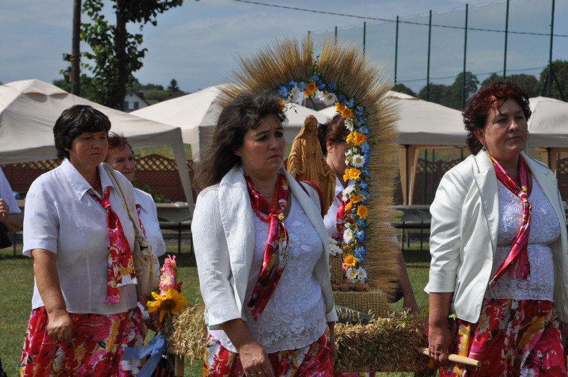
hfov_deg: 16.1
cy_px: 188
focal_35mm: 128
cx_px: 284
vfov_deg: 10.7
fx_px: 2009
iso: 200
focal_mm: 85
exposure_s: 1/500
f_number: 11
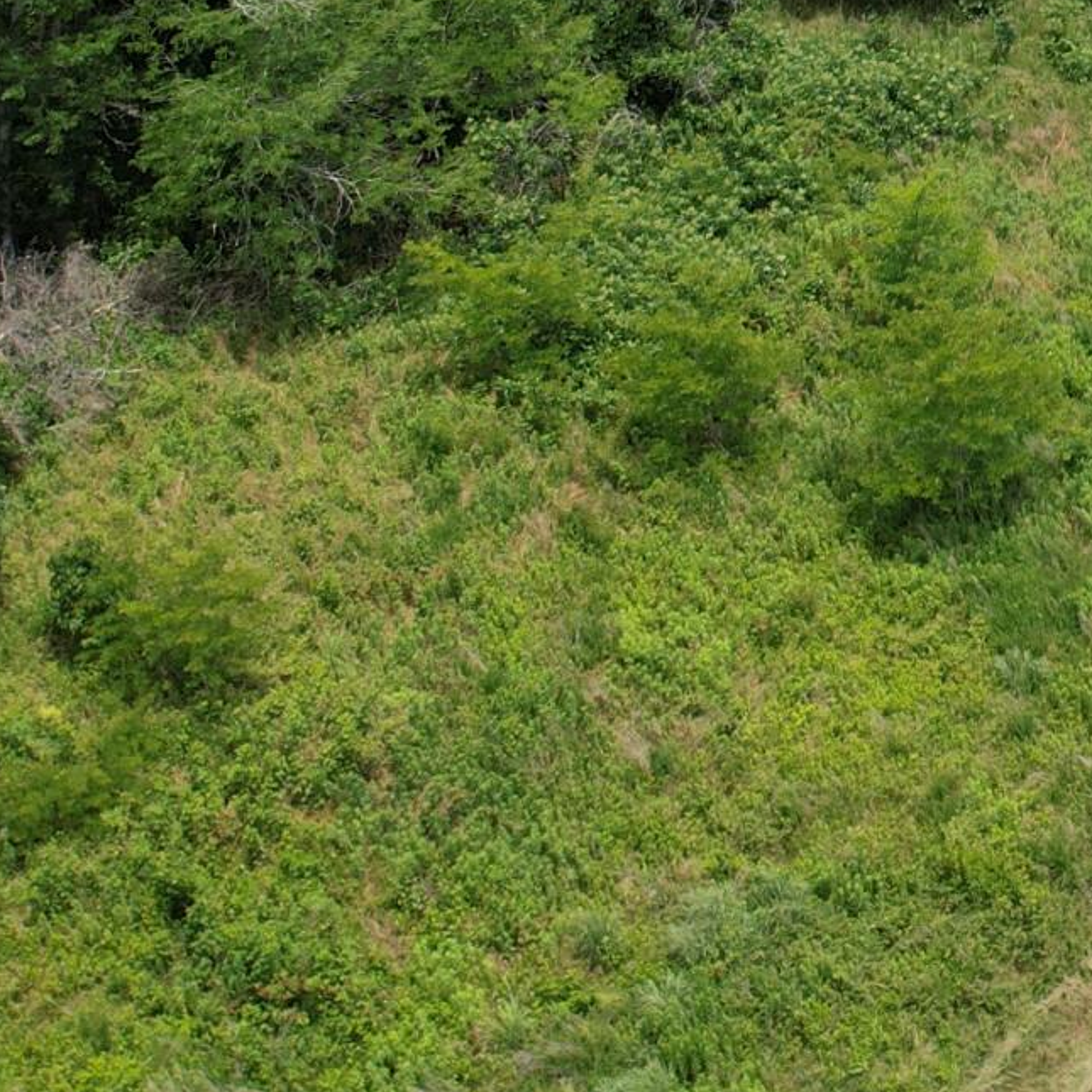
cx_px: 1610
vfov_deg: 18.4
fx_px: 3105
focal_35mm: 87
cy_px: -381
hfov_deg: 17.9
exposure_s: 1/2000
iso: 130
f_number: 2.8
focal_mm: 8.38
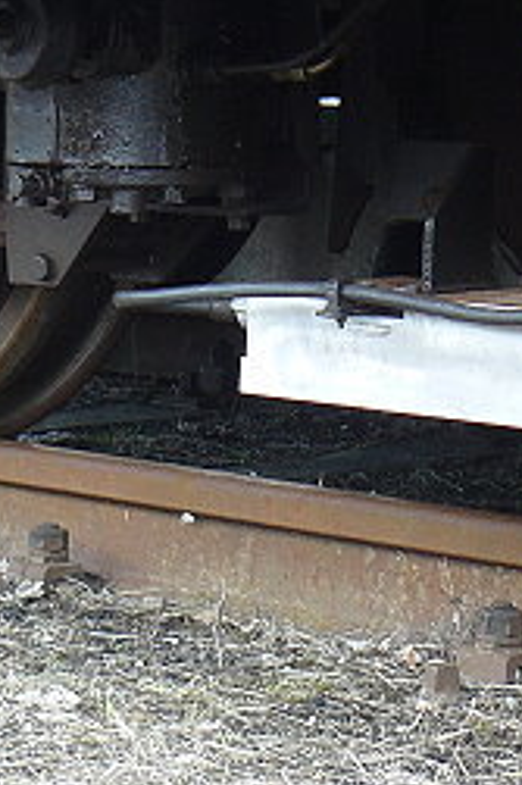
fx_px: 2483
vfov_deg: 17.8
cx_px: 266
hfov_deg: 12.0
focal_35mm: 114
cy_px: 147
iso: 100
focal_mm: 7.1
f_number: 2.8
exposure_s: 1/40
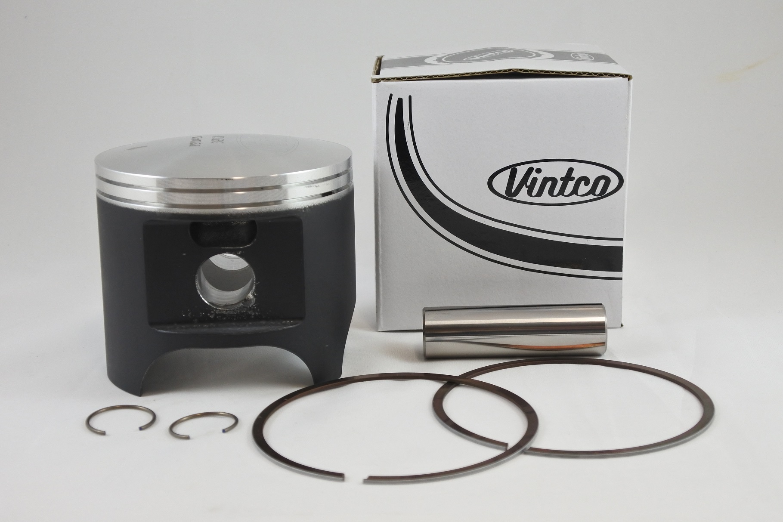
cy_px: 261
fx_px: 1131
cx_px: 392
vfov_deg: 26.0
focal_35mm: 52
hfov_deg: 38.2
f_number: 4.5
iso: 450
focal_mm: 19.3
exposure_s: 1/125
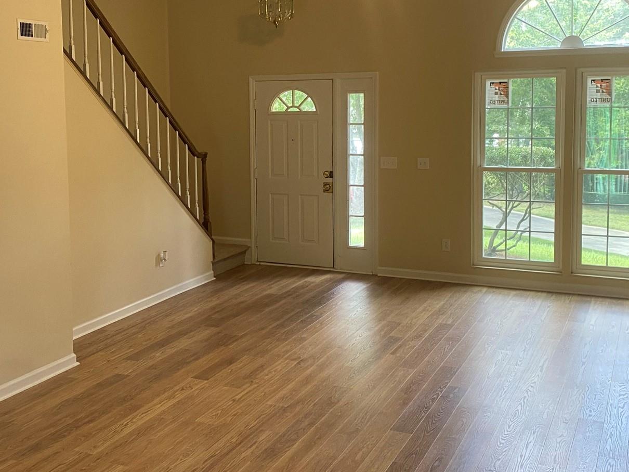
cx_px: 266
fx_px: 800
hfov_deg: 42.8
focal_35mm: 44
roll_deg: +0.0
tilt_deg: -6.4
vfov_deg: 32.7
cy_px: 175
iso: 100
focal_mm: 4.25
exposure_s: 1/60
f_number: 1.8
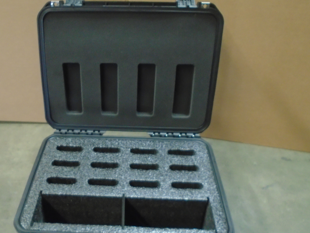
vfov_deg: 39.6
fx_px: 322
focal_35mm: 36
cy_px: 125
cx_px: 116
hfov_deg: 50.8
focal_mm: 4.6
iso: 400
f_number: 3.2
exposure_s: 1/15
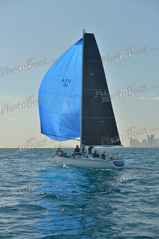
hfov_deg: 19.5
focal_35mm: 70
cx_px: 80
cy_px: 120
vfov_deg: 28.8
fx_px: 463
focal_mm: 70
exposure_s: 1/640
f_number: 6.3
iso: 200
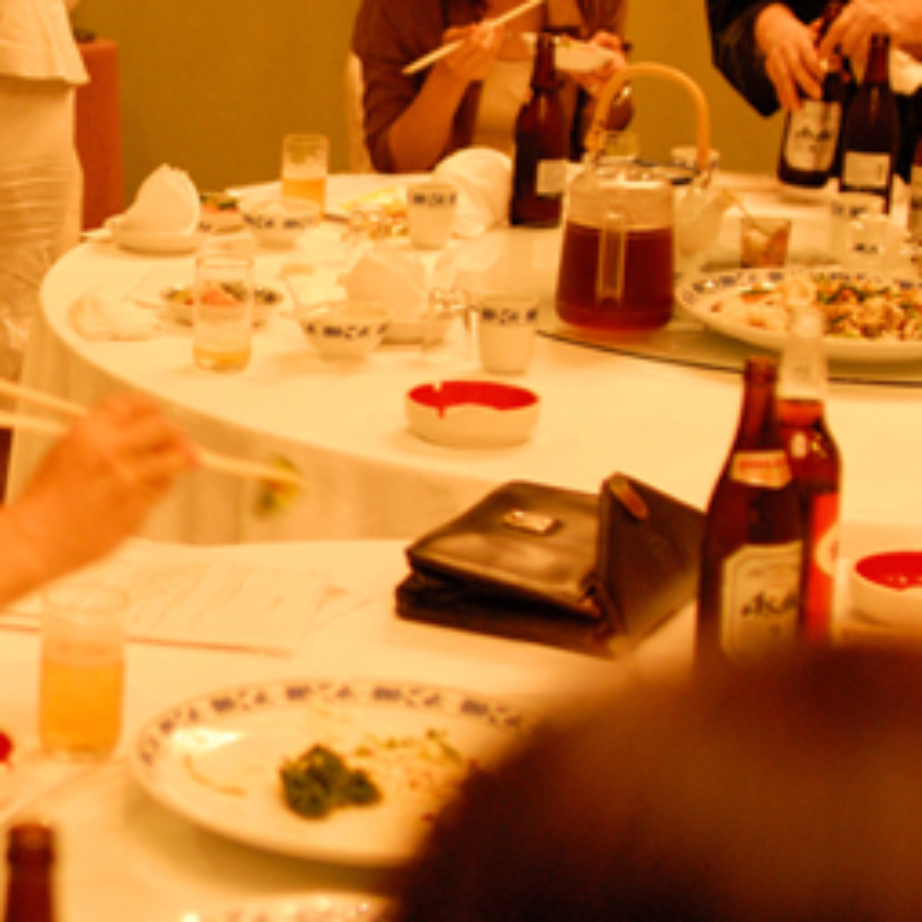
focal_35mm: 90
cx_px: -109
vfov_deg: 19.3
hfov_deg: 18.5
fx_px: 2712
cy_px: 376
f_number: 2
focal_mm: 28
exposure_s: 1/80
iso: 800
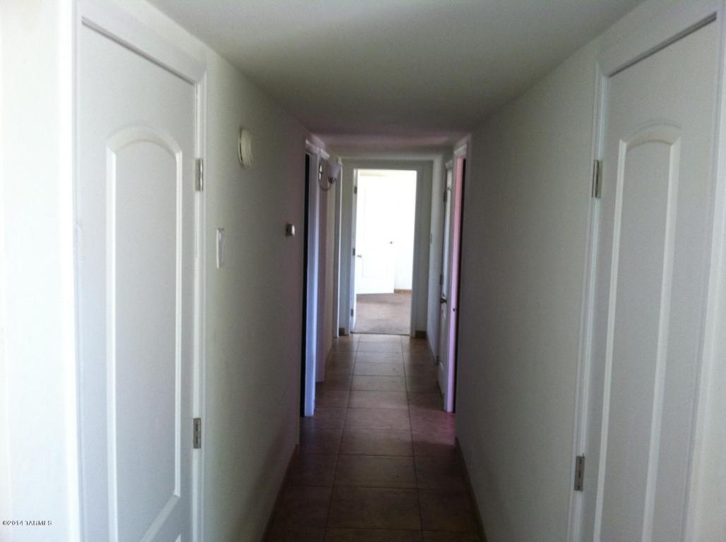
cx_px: 363
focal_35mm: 35
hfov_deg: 52.7
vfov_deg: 40.6
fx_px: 733
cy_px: 271
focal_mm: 3.85
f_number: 2.8
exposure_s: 1/15
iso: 100
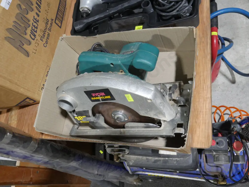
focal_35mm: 32
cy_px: 94
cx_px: 124
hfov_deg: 56.8
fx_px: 230
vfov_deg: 44.2
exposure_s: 1/60
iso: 2000
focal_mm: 16
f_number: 10
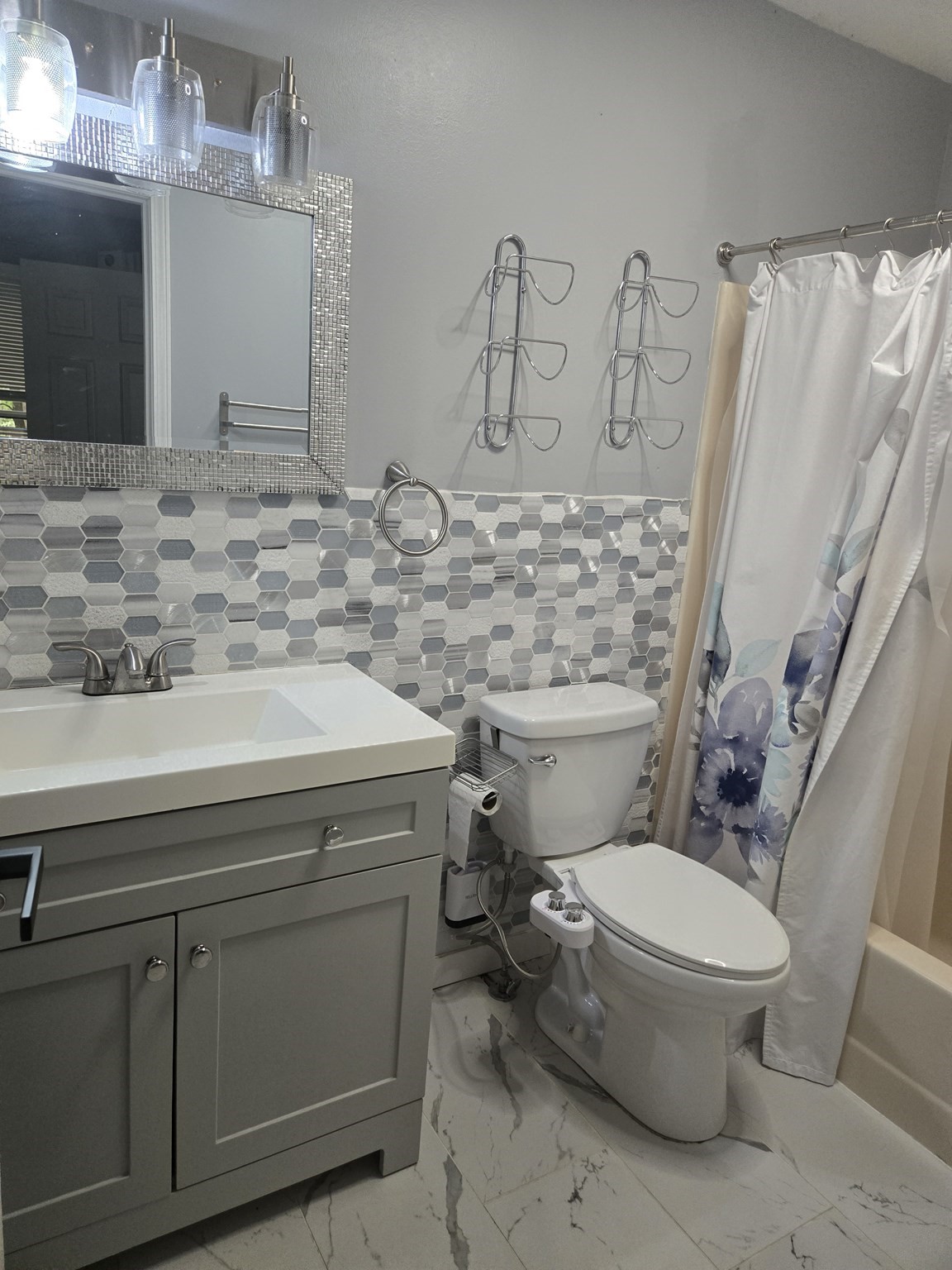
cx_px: 476
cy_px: 635
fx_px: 843
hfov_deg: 58.9
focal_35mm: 23
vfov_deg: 73.9
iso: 400
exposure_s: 1/120
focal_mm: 5.4
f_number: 1.8
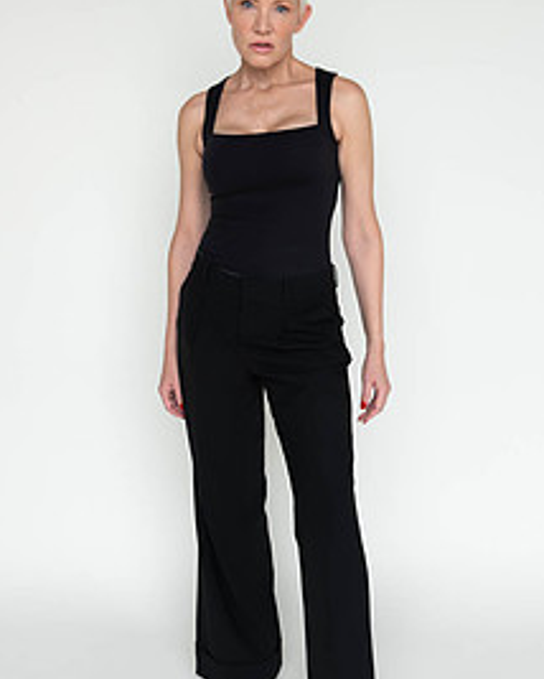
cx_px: 272
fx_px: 985
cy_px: 356
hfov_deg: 30.9
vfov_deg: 38.0
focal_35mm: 49
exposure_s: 1/125
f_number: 6.3
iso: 640
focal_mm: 31
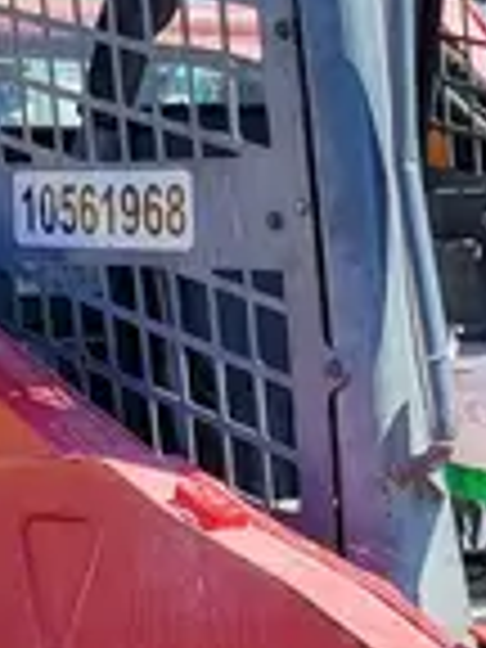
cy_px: 745
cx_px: 405
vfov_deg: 14.5
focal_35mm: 132
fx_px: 2471
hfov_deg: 11.2
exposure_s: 1/1129
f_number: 1.8
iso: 40
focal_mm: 5.4
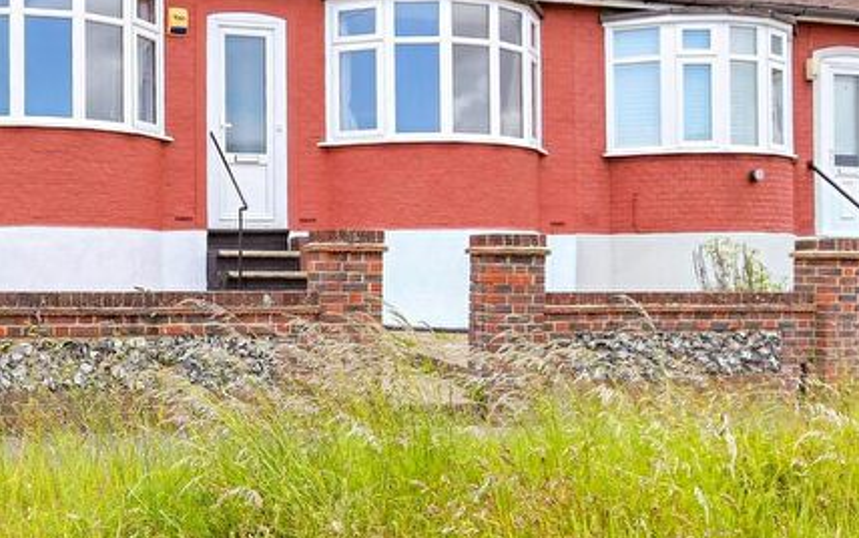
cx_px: 219
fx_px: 586
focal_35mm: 25
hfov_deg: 68.0
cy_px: 77
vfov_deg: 45.7
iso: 200
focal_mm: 10
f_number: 8
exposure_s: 1/250
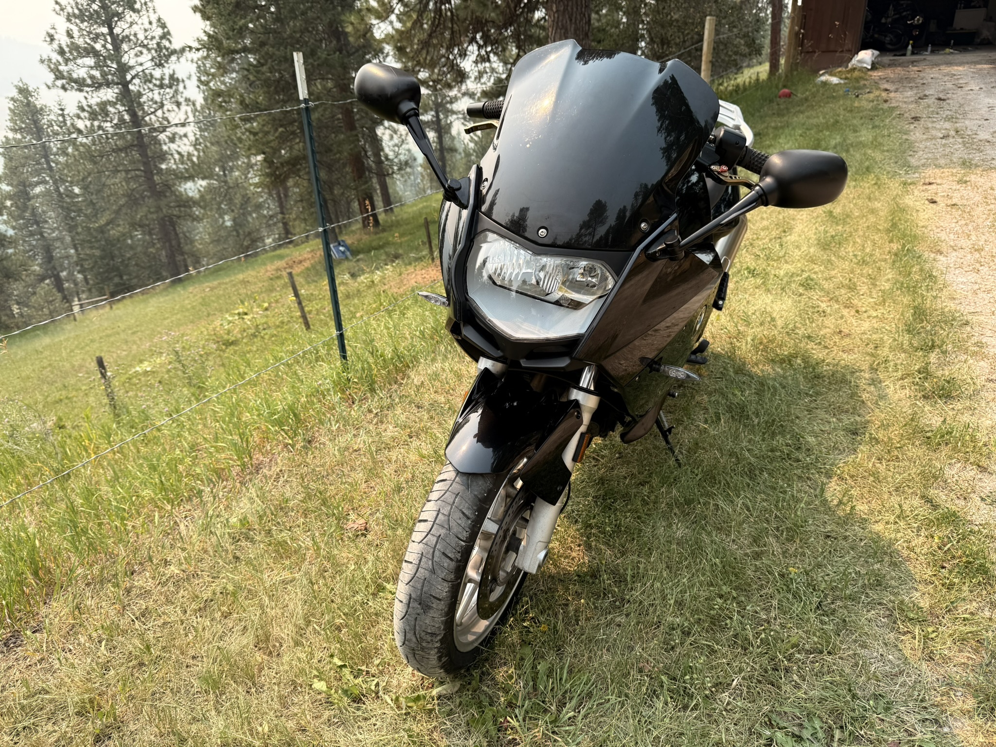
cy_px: 374
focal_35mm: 24
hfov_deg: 71.6
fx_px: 691
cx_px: 498
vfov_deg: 56.8
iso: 80
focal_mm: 6.76
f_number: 1.78
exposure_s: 1/1385
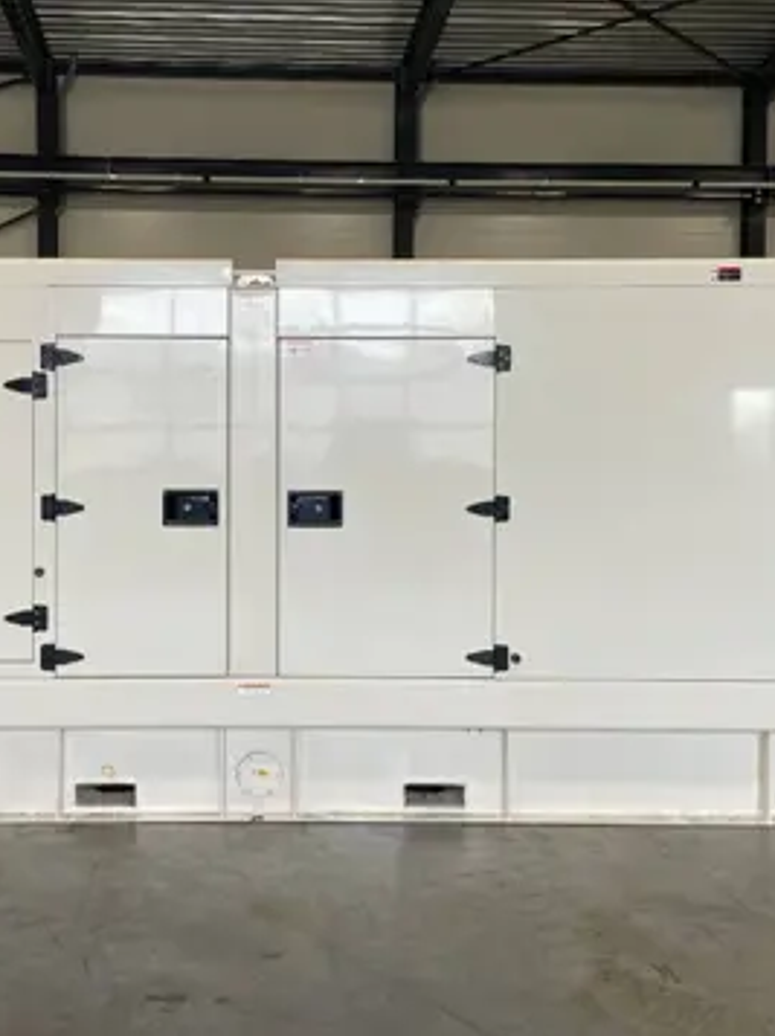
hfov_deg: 40.3
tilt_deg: -1.8
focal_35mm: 35
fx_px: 1047
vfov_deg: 52.7
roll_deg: +0.5
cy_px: 519
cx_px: 276
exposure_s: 1/100
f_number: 1.6
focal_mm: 4.2
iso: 100
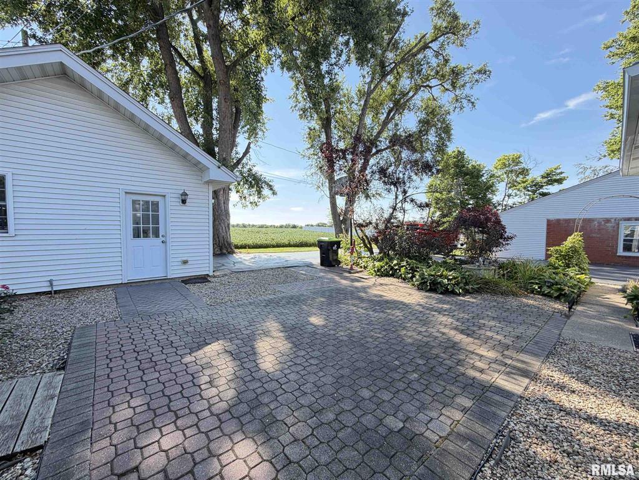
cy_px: 240
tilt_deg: -2.2
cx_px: 320
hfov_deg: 102.1
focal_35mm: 14
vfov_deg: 85.7
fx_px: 258
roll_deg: +0.0
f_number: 2.2
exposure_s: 1/149
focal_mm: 2.22
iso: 64
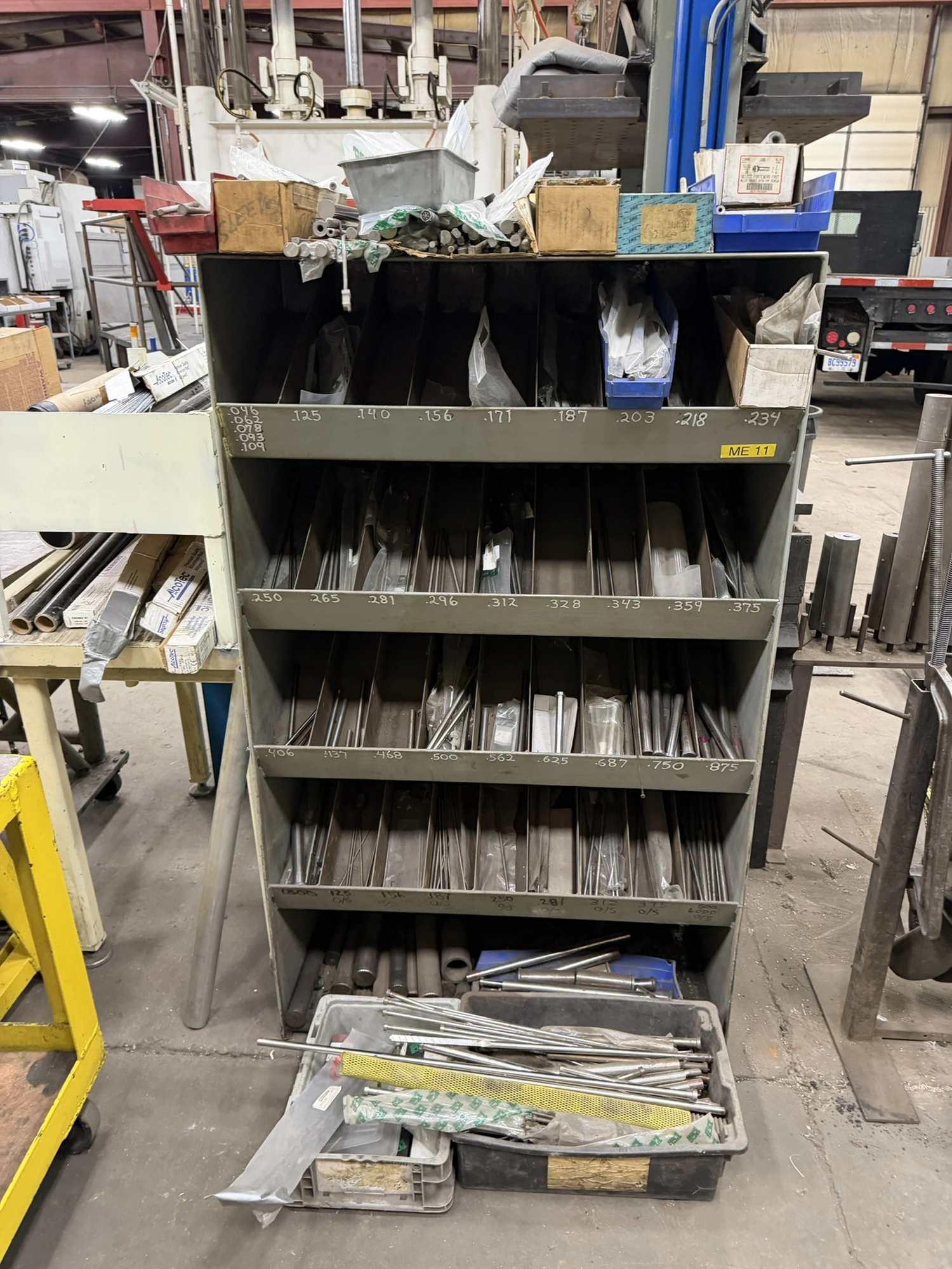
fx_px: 880
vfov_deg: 71.6
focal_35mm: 24
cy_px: 634
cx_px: 476
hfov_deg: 56.8
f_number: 1.78
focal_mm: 6.76
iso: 640
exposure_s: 1/60
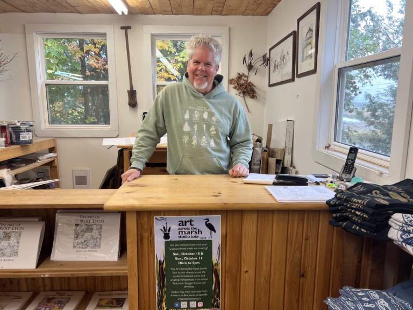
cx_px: 206
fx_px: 310
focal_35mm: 26
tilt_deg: -10.5
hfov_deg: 67.3
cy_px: 155
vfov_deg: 53.1
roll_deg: -1.0
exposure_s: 1/61
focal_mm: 5.7
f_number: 1.5
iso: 40
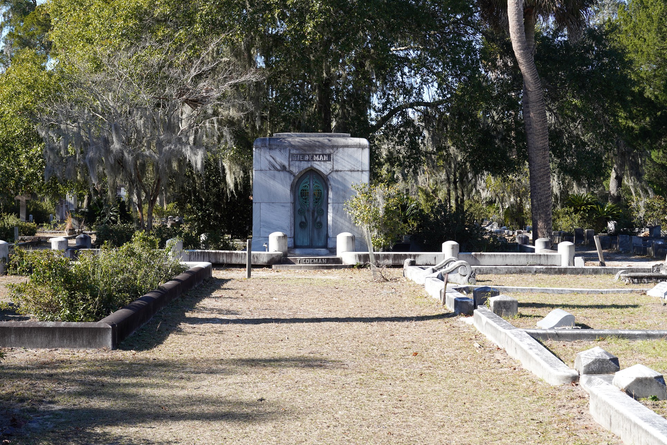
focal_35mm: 62
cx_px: 323
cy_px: 229
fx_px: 1149
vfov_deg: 21.9
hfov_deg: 32.4
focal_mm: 60
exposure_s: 1/100
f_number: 11
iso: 200
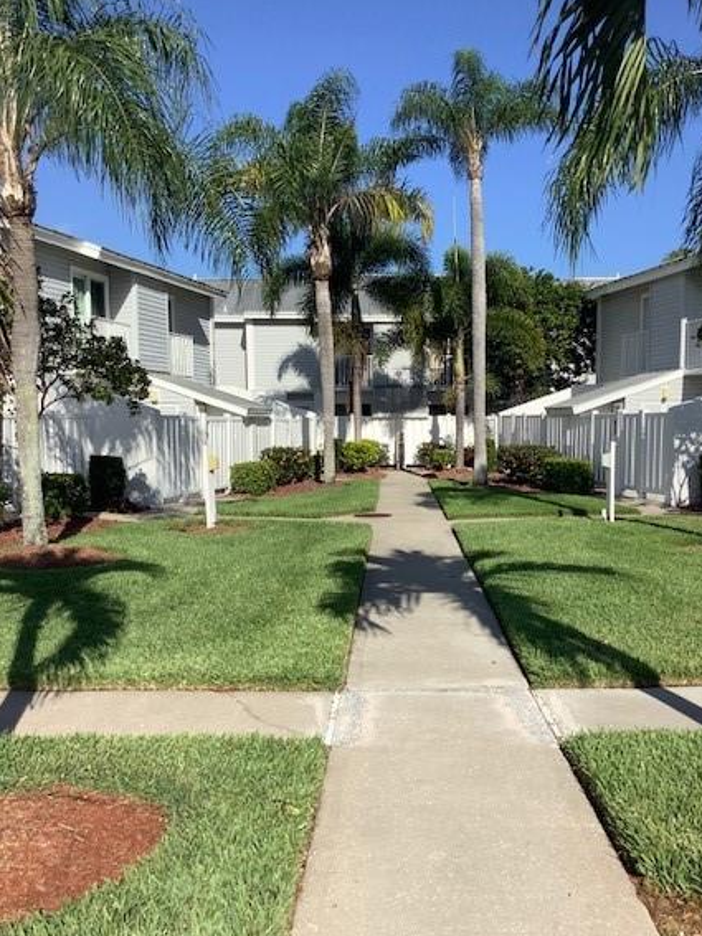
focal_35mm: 35
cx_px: 395
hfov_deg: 40.6
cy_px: 513
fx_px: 947
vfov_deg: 52.6
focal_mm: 3.3
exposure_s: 1/1812
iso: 25
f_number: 2.4
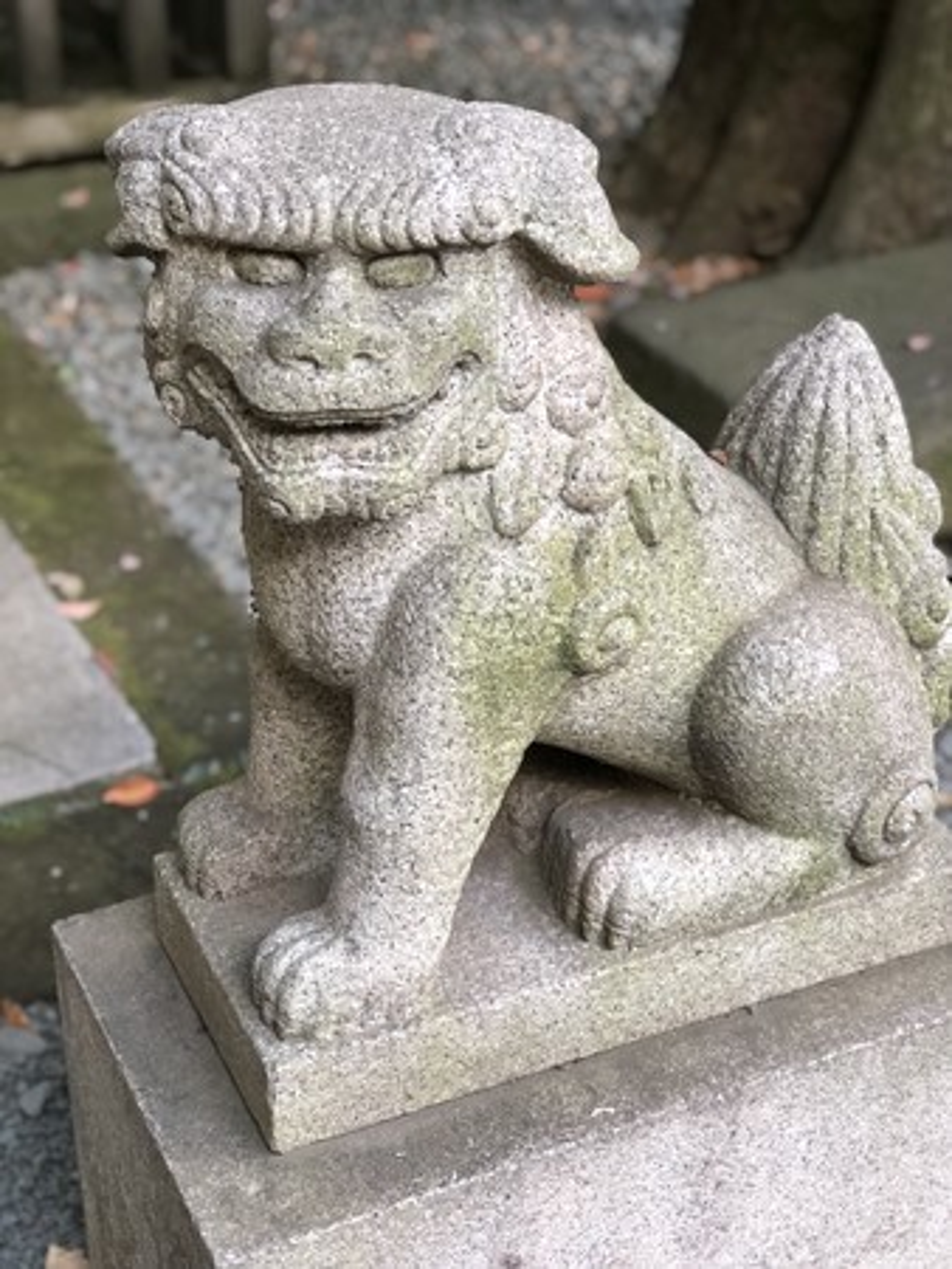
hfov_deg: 25.7
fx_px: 2088
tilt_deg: -30.0
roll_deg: -1.0
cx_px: 476
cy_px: 634
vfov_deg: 33.8
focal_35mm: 57
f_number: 2.8
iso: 50
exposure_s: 1/30
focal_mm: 6.6
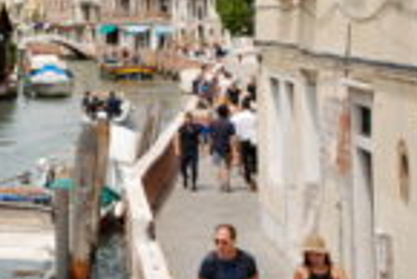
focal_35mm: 124
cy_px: -53
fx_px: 1438
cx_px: -230
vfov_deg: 10.9
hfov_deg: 15.1
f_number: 7.1
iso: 100
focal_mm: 24
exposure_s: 1/200
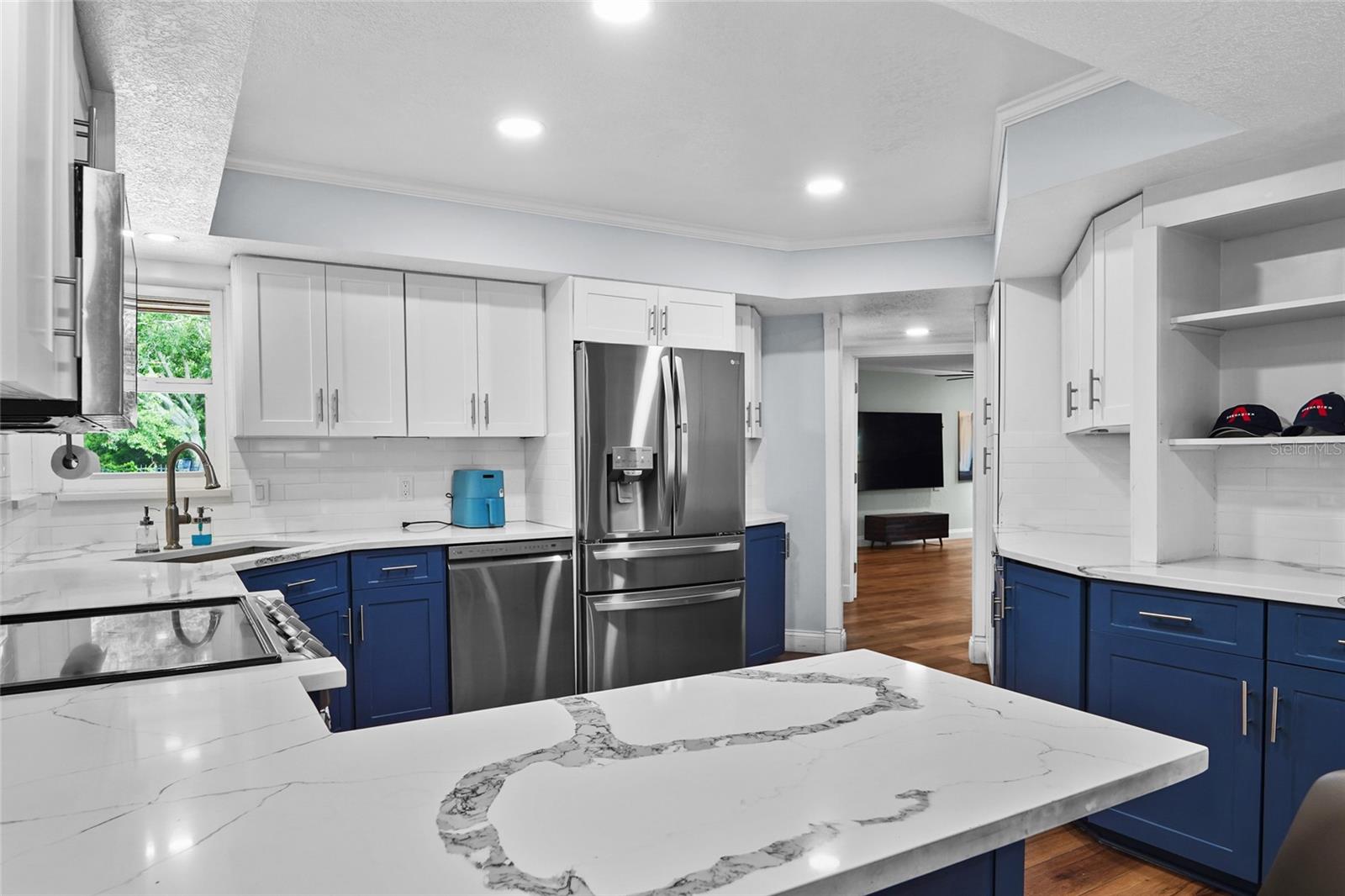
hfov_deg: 81.2
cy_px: 448
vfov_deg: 59.5
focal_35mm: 21
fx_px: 784
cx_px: 672
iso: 200
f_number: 8
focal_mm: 14
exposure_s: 1/2.5
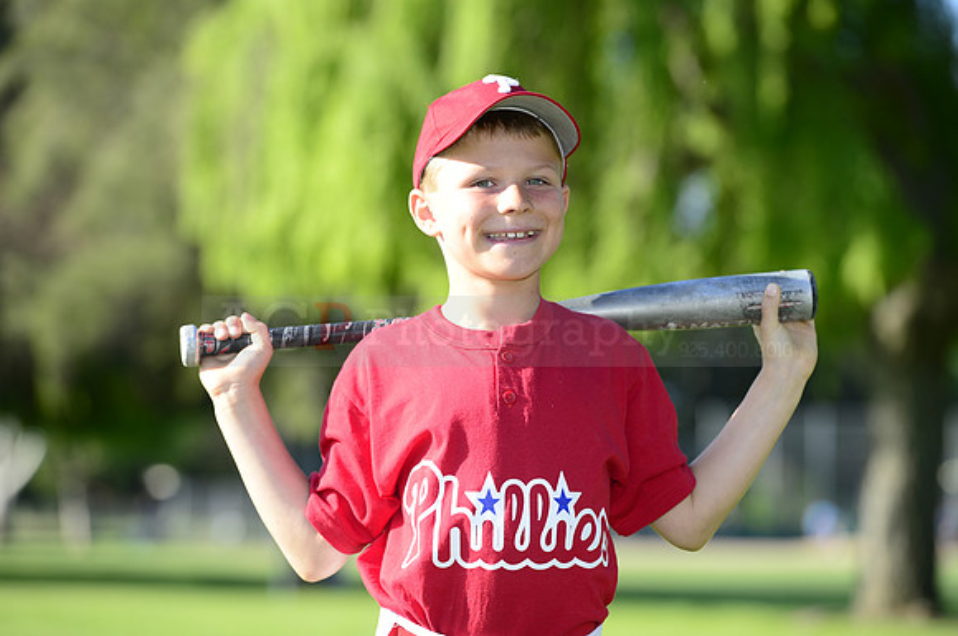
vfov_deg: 8.3
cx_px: 479
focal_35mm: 165
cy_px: 318
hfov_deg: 12.5
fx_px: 4385
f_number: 5
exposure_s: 1/500
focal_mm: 165
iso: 200
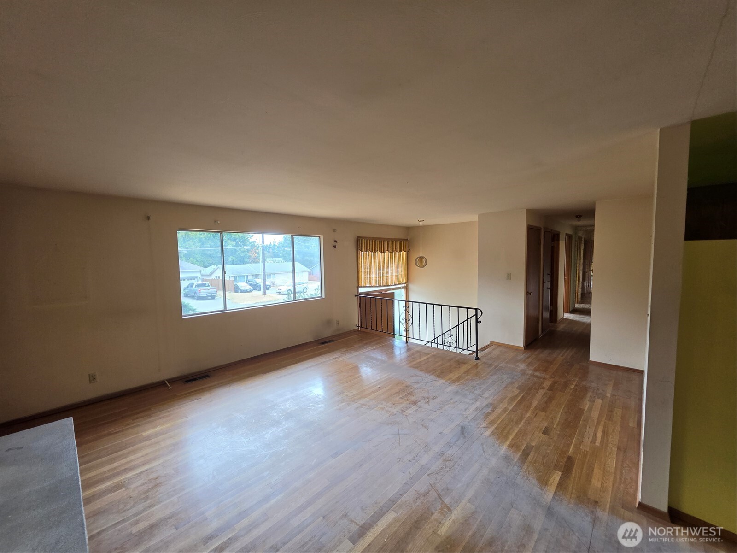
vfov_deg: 89.9
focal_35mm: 13
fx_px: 277
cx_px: 368
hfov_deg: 106.2
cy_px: 276
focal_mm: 2.2
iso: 160
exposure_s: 1/120
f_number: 1.9
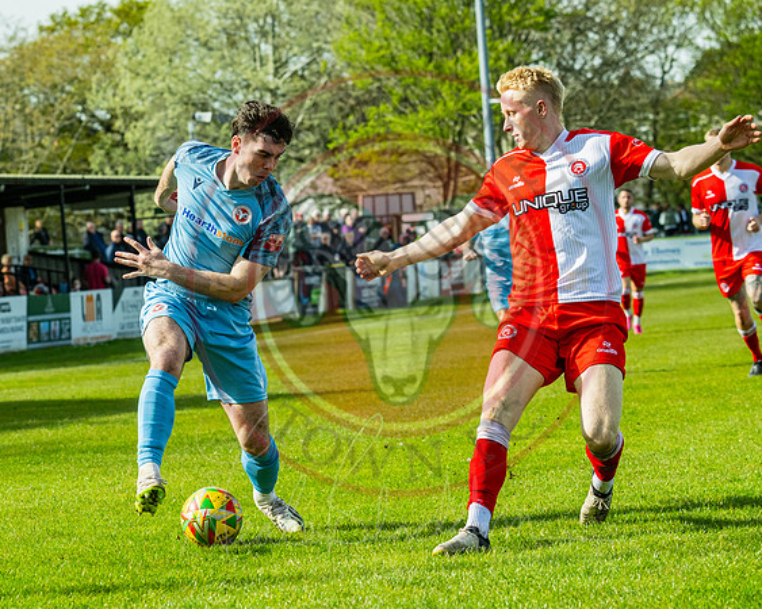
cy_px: 302
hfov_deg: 11.5
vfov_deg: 9.2
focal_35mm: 168
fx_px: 3790
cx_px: 198
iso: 400
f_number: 4
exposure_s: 1/4000
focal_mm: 80
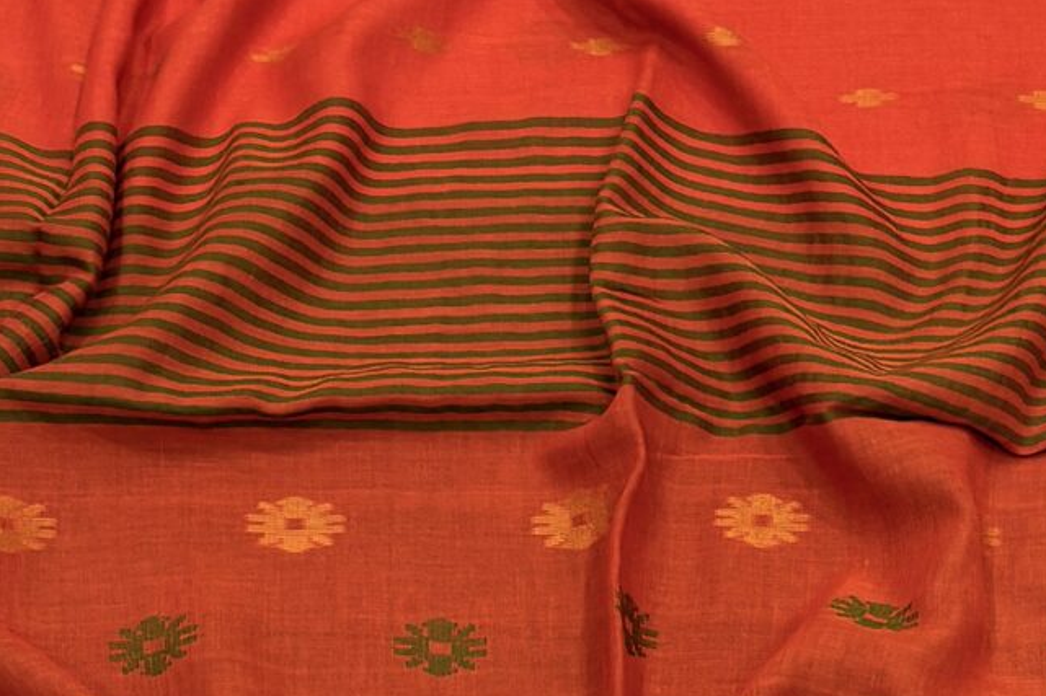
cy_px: 1001
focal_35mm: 108
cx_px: 676
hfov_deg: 18.9
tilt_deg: -64.5
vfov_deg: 12.2
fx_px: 3137
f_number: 1.6
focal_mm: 5.96
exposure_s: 1/50
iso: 64
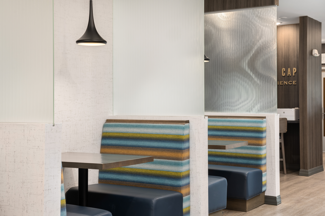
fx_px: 496
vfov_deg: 24.6
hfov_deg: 36.2
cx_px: 162
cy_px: 108
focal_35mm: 55
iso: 800
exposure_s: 1/2.5
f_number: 8
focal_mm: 55
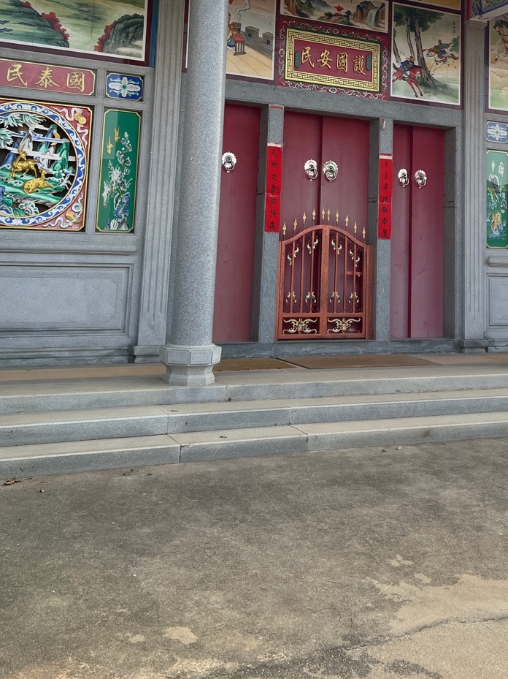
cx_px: 325
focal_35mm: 42
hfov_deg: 34.1
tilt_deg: +8.7
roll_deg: -2.0
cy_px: 142
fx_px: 822
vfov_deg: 42.9
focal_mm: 5.7
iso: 50
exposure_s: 1/1934
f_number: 1.5
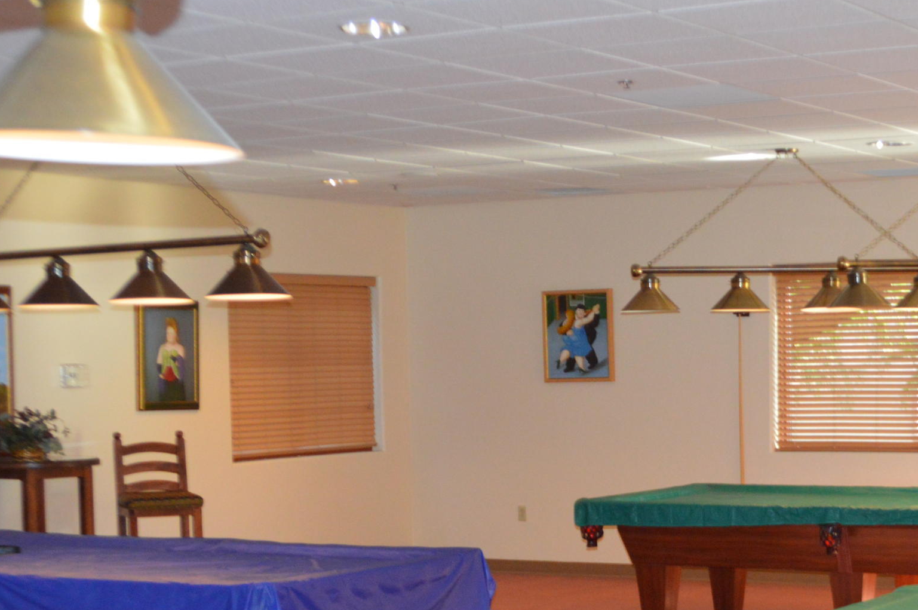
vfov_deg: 16.3
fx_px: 2089
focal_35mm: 82
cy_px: 577
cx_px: 593
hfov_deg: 24.7
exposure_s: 1/60
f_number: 4.5
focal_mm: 28
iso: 1250
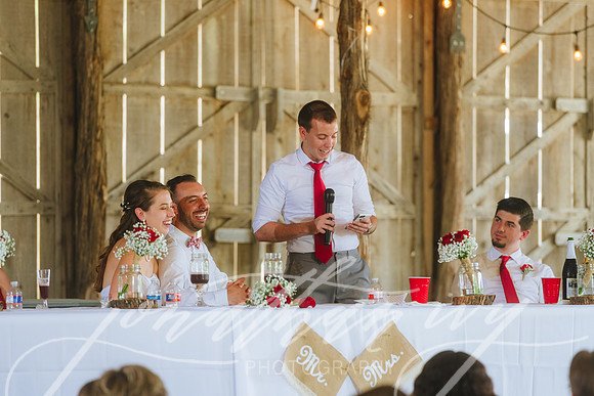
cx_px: 297
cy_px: 198
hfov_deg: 10.3
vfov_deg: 6.9
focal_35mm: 200
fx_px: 3301
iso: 640
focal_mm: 200
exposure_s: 1/100
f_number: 2.8
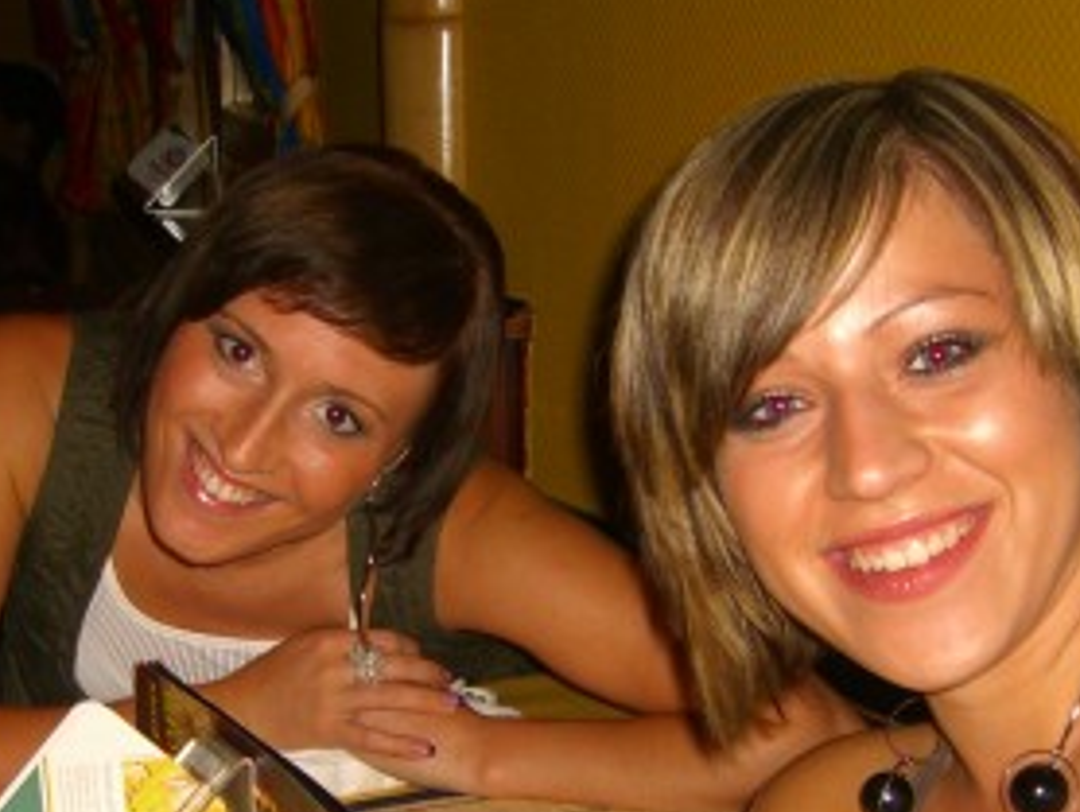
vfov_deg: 17.8
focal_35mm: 82
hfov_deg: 23.8
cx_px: 536
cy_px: 660
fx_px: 2561
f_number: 2.8
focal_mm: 7.9
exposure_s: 1/60
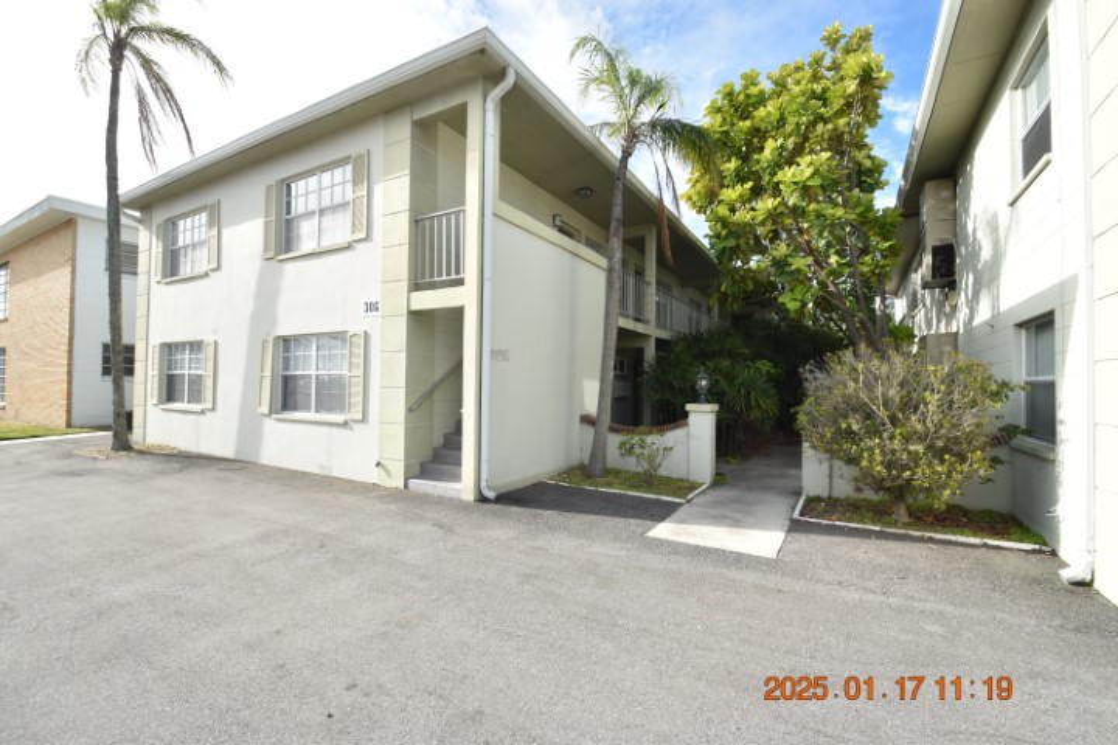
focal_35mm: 15
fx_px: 466
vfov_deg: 77.3
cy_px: 372
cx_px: 559
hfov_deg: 100.4
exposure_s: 1/320
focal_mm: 10
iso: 200
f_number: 9
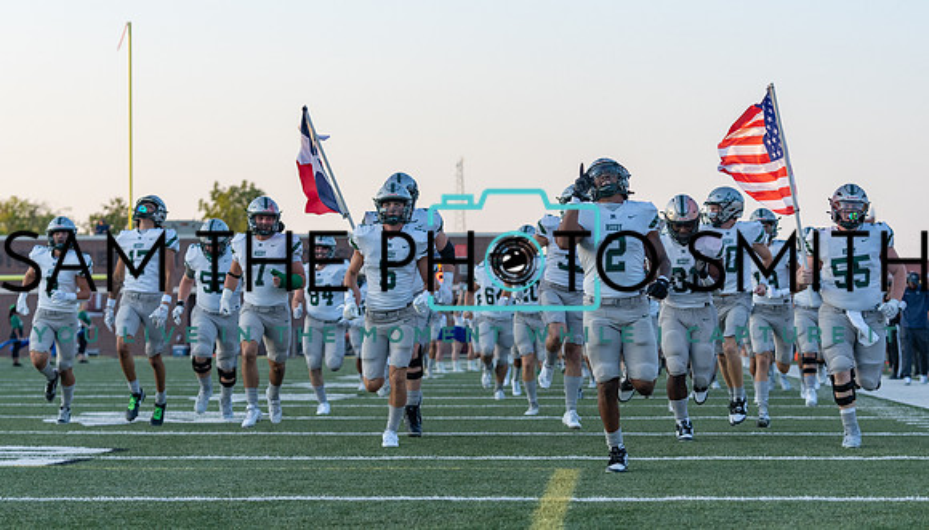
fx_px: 2932
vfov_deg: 10.3
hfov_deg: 18.0
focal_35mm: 119
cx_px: 527
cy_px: 310
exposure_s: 1/1000
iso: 500
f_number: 3.5
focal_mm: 80
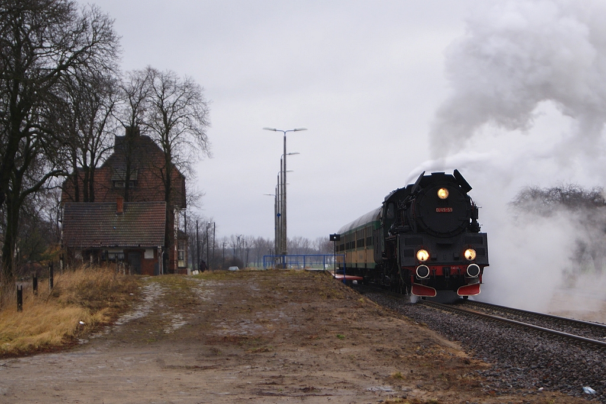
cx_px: 303
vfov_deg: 16.6
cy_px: 202
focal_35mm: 82
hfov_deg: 24.6
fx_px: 1389
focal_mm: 55
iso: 100
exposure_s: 1/50
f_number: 5.6
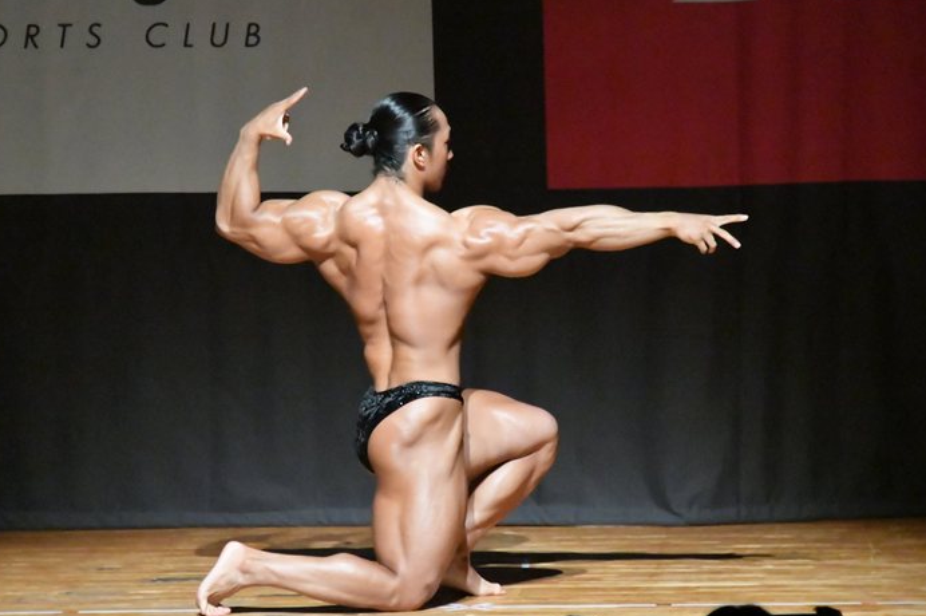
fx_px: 9071
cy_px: 316
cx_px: 415
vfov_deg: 3.9
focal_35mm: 353
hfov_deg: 5.8
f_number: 5.6
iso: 22800
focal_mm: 210
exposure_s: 1/400
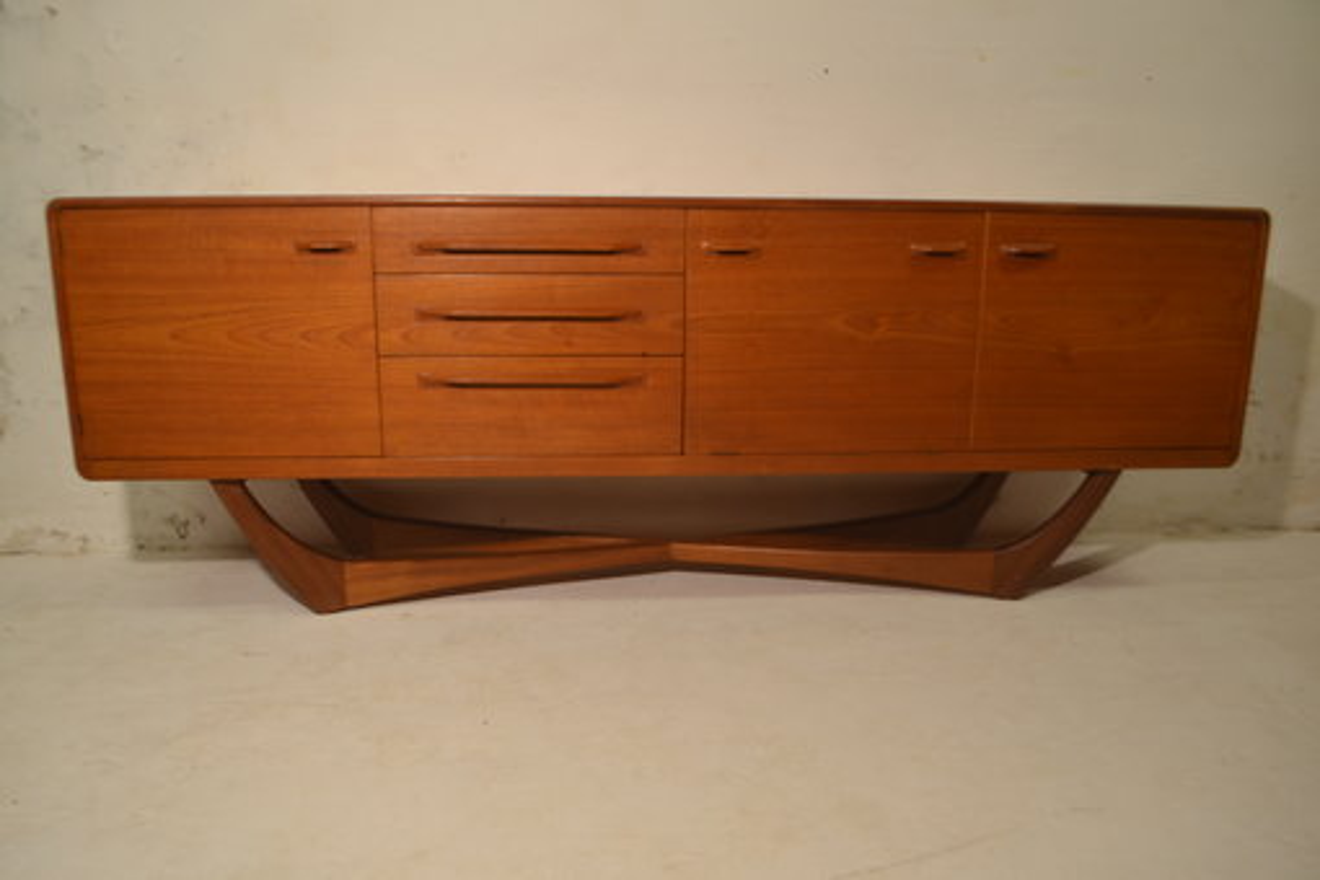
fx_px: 990
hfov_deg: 67.4
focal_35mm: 27
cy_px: 440
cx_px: 660
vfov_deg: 47.9
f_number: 4.5
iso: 400
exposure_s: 1/80
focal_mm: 18
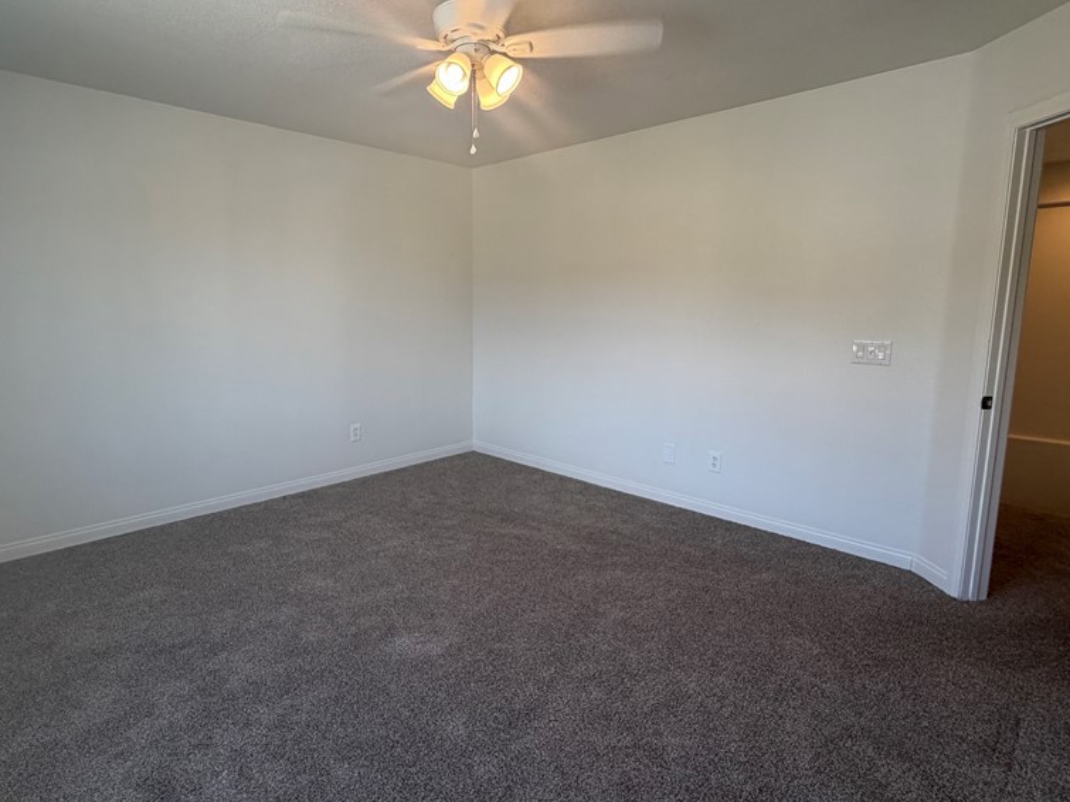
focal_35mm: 19
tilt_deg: -8.6
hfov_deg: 84.5
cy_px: 385
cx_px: 493
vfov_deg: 68.6
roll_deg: -0.1
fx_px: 587
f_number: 2.2
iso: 125
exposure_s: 1/120
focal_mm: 2.22
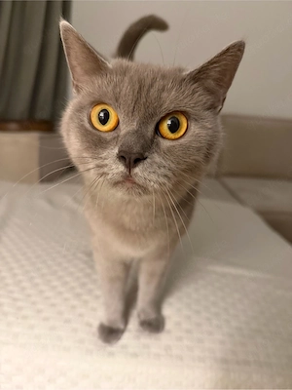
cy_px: 195
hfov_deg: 56.8
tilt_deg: -14.0
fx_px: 270
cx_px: 146
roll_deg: -5.4
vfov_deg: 71.6
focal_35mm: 24
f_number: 1.78
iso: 640
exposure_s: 1/50
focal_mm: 6.76
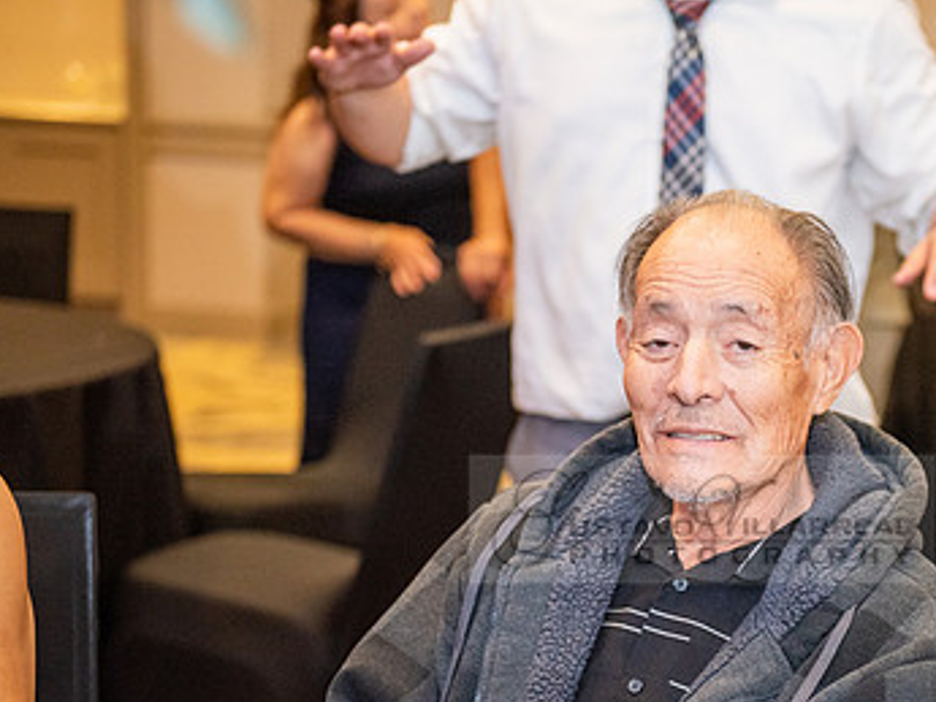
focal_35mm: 97
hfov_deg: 20.1
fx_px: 2624
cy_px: 519
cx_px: 705
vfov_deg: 15.2
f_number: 2.8
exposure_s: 1/125
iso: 1600
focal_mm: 60
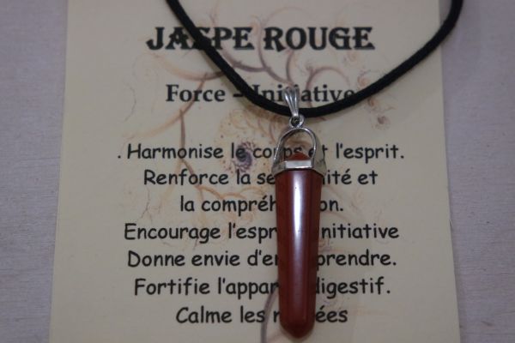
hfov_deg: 26.3
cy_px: 172
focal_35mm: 77
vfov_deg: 17.7
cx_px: 258
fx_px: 1101
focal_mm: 50
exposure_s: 1/50
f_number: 5.6
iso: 3200
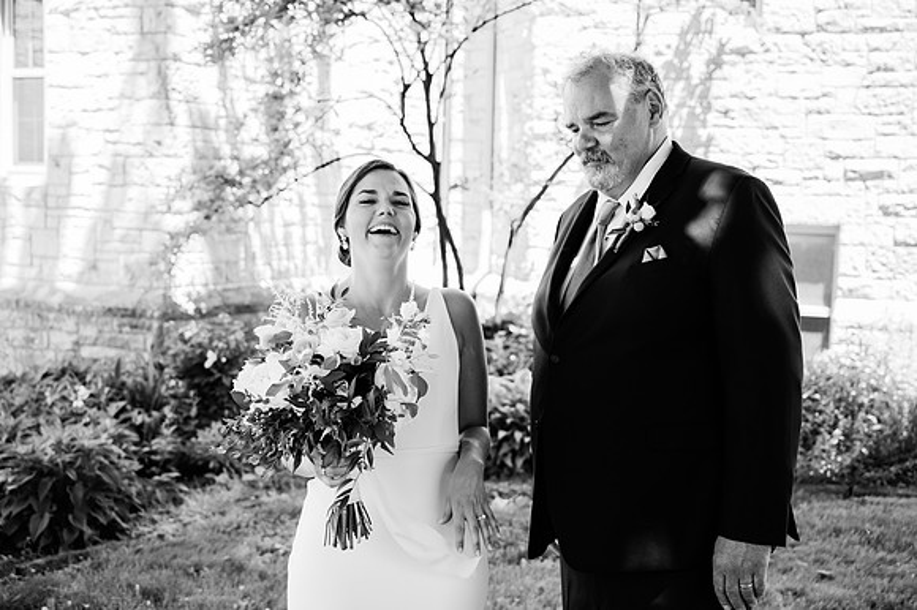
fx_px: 1146
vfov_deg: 29.8
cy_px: 305
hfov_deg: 43.6
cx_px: 458
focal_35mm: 45
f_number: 4
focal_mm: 45
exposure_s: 1/320
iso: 320
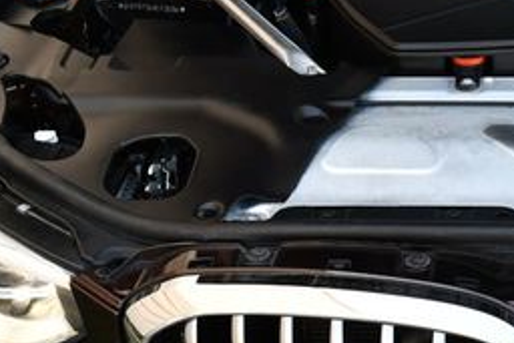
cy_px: 118
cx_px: 560
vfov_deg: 15.2
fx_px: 1286
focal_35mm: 90
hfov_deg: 21.5
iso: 400
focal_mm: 18
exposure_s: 1/250
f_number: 4.5
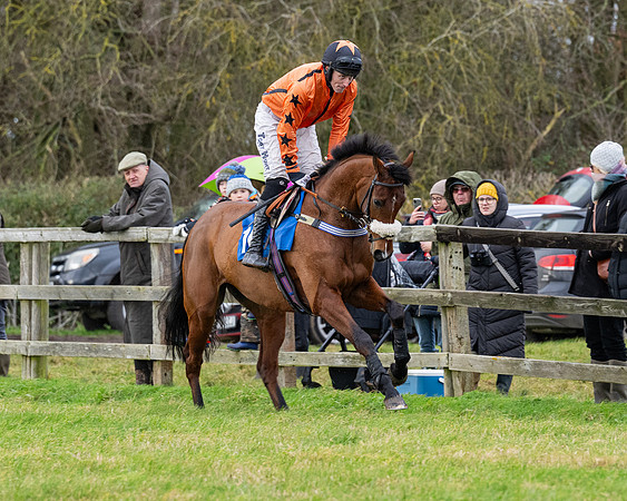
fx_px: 6542
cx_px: 387
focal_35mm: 353
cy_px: 254
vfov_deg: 4.4
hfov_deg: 5.5
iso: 800
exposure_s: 1/500
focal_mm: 155
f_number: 4
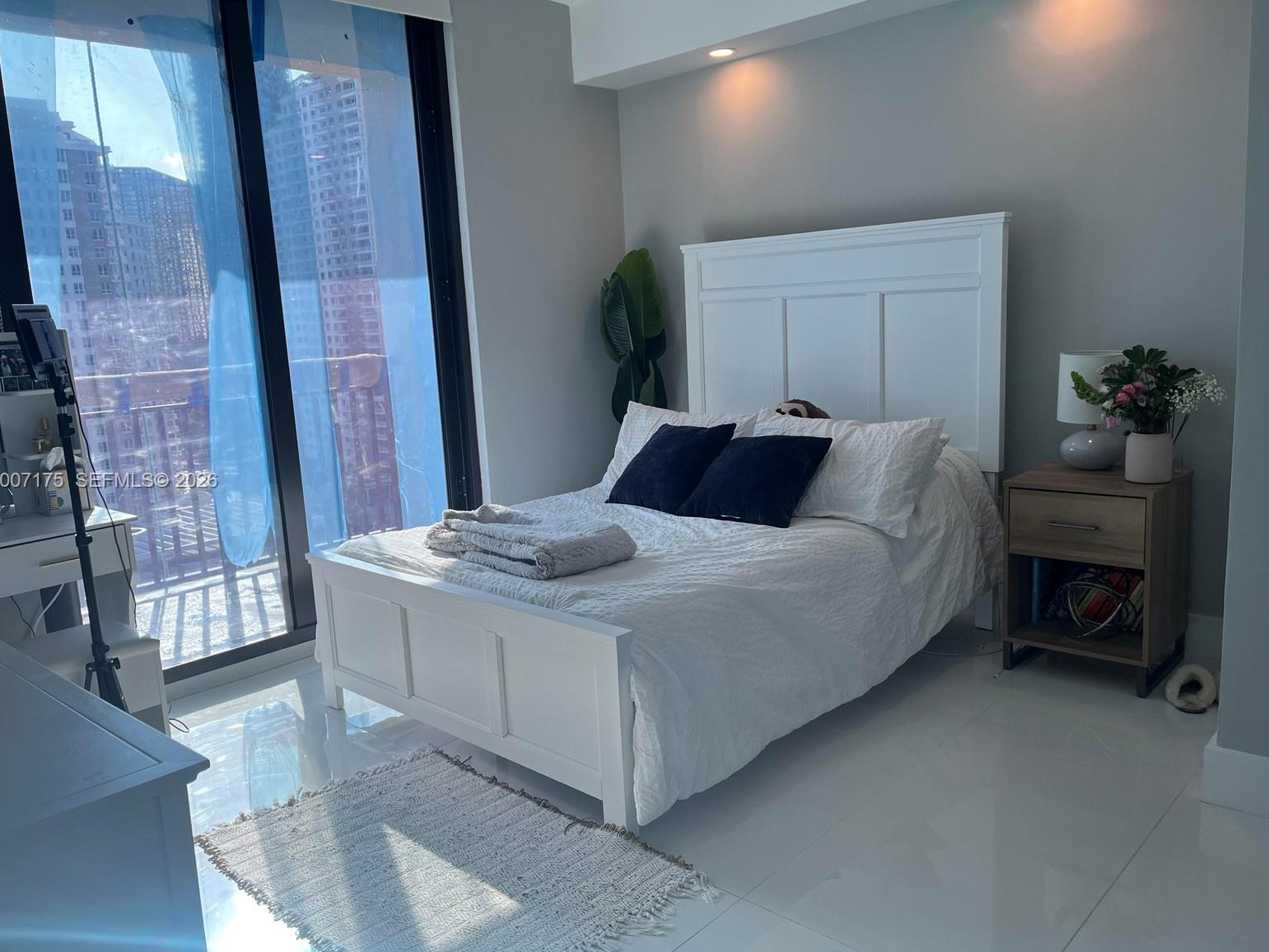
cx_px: 620
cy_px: 482
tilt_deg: -11.7
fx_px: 990
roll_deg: +3.8
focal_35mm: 27
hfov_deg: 65.3
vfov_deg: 51.4
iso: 50
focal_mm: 5.1
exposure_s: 1/539
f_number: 1.6
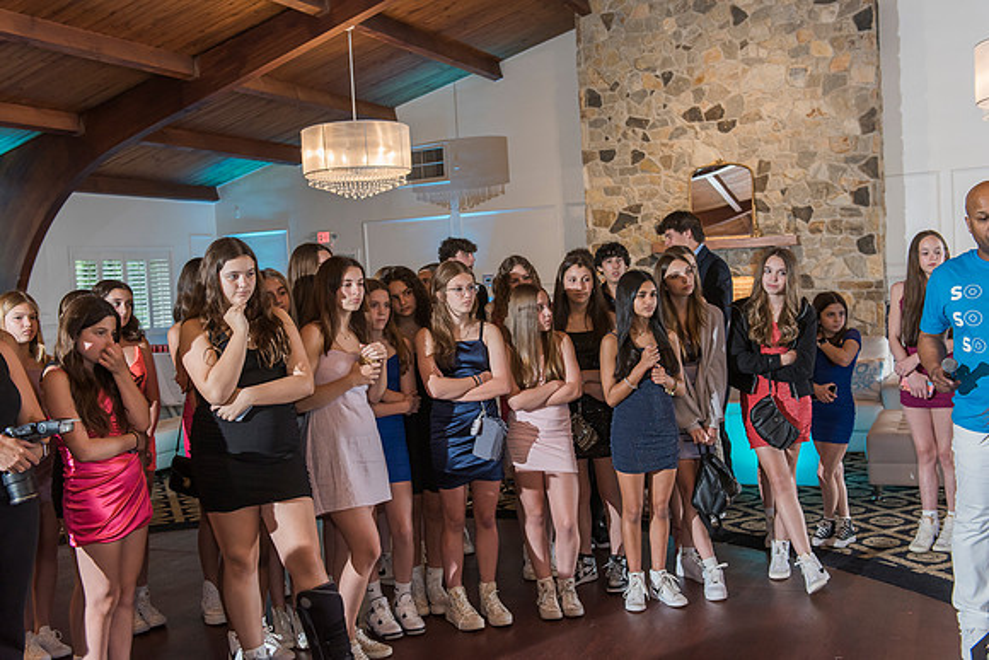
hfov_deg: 50.7
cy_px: 330
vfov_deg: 35.1
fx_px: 1044
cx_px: 494
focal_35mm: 38
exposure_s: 1/100
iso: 1000
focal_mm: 38
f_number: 4
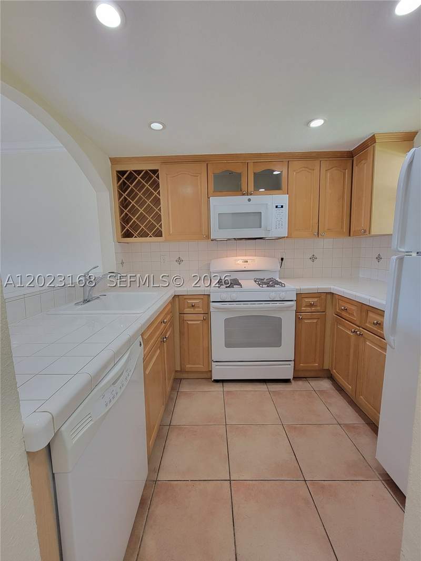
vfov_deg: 106.2
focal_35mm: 13
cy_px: 280
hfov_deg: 89.9
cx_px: 210
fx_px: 211
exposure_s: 1/60
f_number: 2.2
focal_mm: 2.2
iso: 400
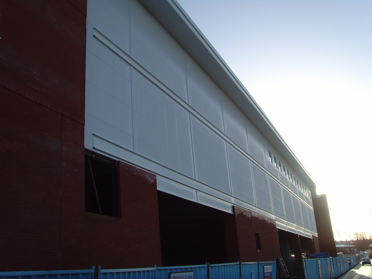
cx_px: 186
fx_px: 419
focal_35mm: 39
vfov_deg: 36.8
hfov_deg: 47.9
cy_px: 140
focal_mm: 6.6
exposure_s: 1/250
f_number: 6.3
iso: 80
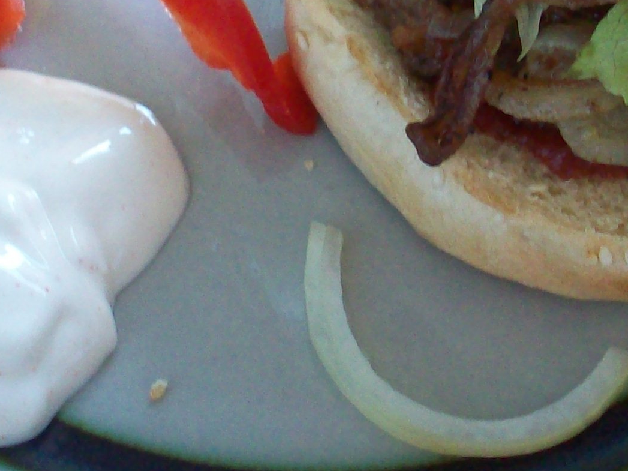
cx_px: 258
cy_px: 110
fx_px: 1959
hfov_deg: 18.2
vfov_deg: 13.6
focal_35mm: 108
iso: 160
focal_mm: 6.2
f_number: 2.8
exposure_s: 1/25.4
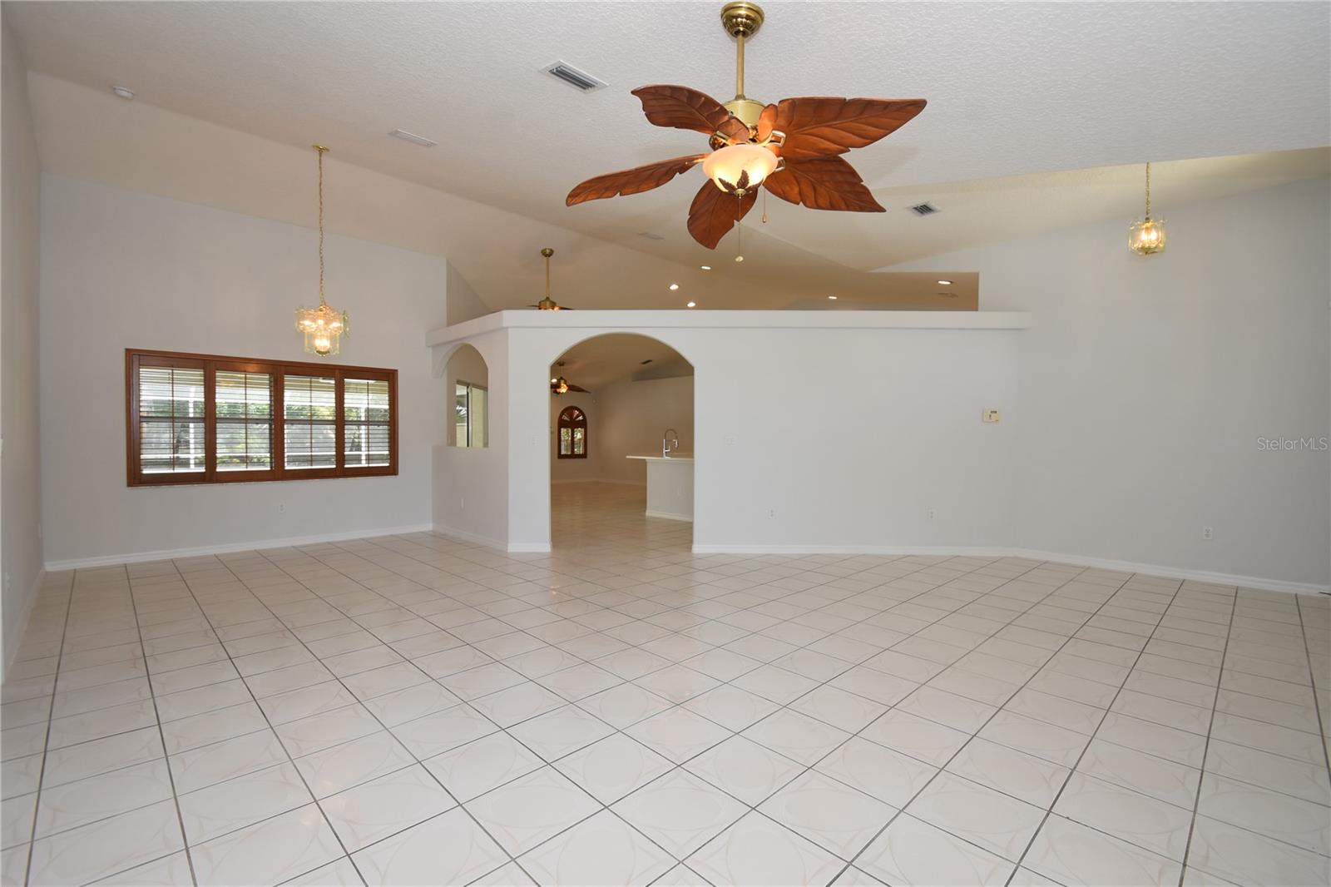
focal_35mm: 15
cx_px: 666
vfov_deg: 77.3
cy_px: 444
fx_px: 554
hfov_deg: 100.4
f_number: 4.5
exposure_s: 1/80
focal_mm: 10
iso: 200
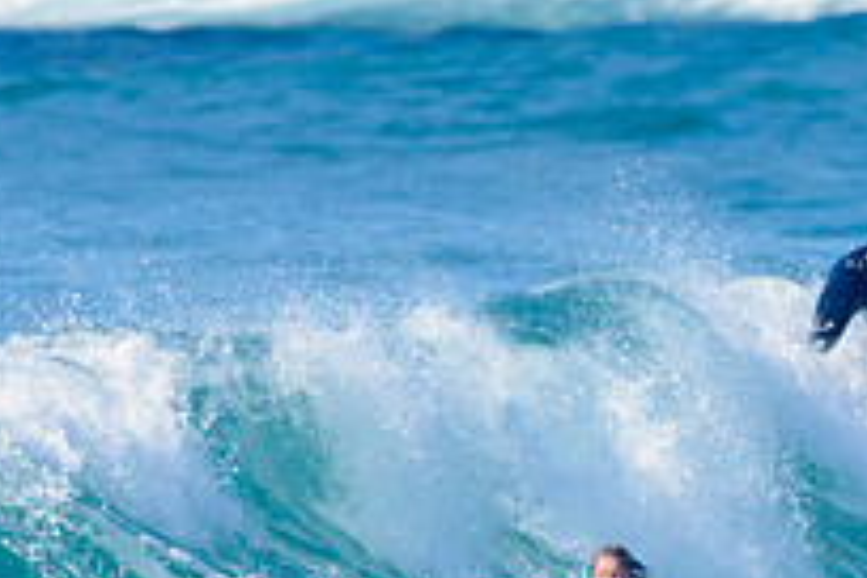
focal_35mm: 1742
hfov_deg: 1.2
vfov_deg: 0.8
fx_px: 41950
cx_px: 479
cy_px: 782
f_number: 5.6
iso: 280
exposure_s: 1/2000
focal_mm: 500
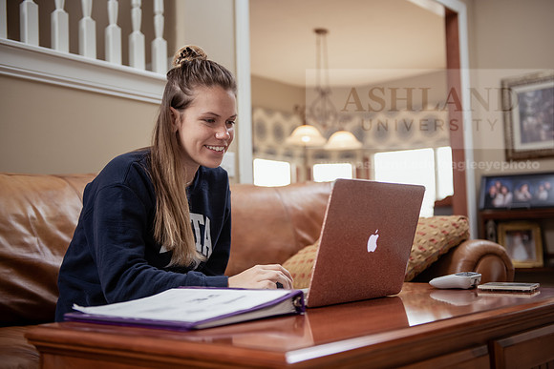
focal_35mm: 45
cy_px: 184
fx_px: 693
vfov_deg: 29.9
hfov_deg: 43.6
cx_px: 277
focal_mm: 45
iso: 640
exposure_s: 1/200
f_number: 2.8
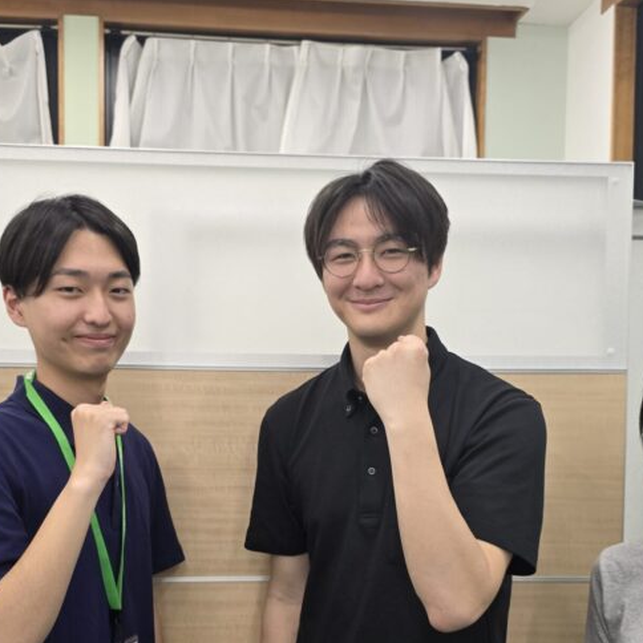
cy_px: 444
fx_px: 904
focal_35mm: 43
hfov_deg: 39.1
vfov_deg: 38.6
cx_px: 279
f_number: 1.7
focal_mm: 6.3
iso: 100
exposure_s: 1/100
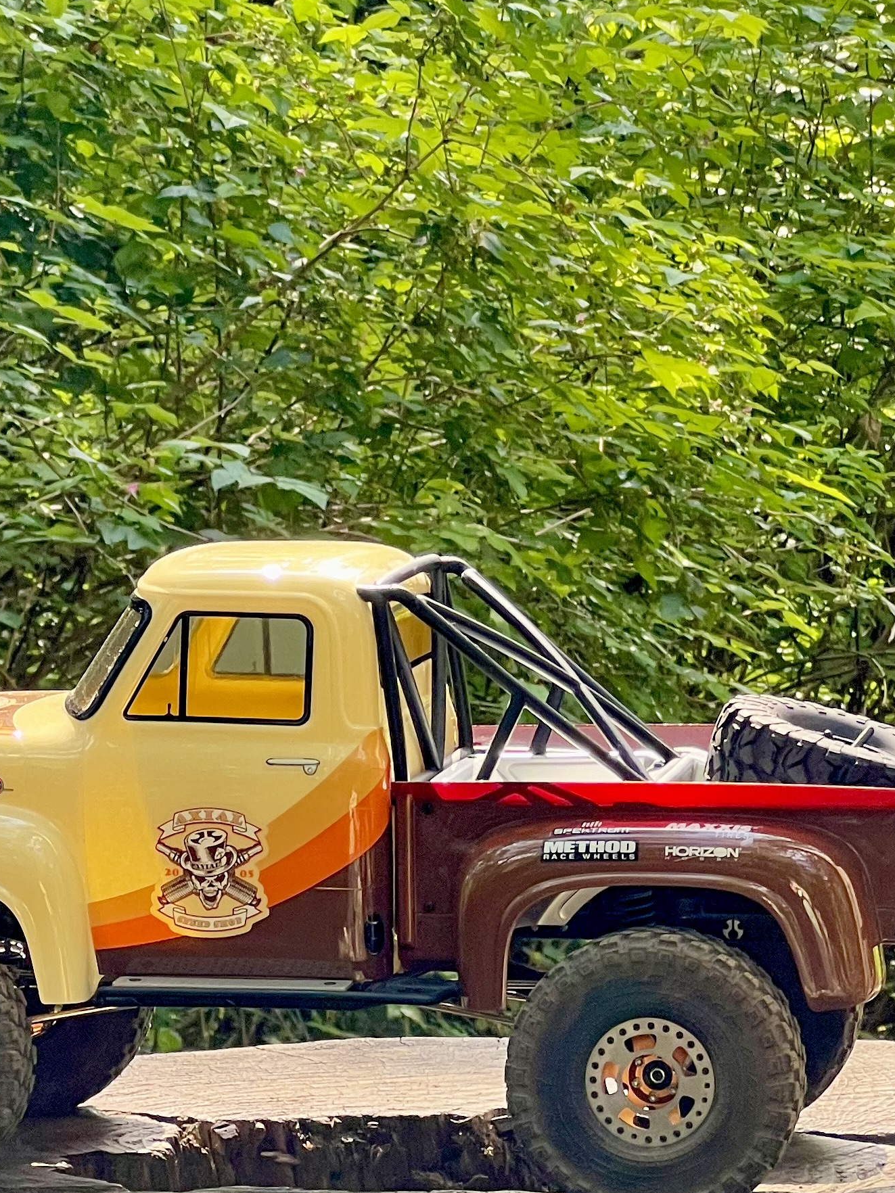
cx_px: 311
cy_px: 1235
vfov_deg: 11.1
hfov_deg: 8.4
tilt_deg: -6.9
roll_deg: -0.7
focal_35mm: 176
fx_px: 6067
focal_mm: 9
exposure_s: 1/99
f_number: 2.8
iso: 50
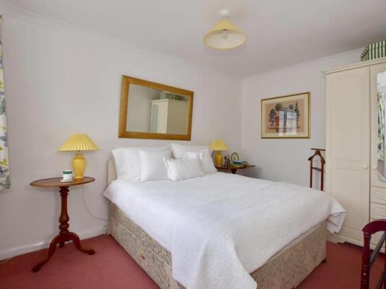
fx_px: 190
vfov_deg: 74.7
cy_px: 144
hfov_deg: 90.7
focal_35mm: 17
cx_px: 214
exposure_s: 1/50
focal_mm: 10
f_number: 11
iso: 200
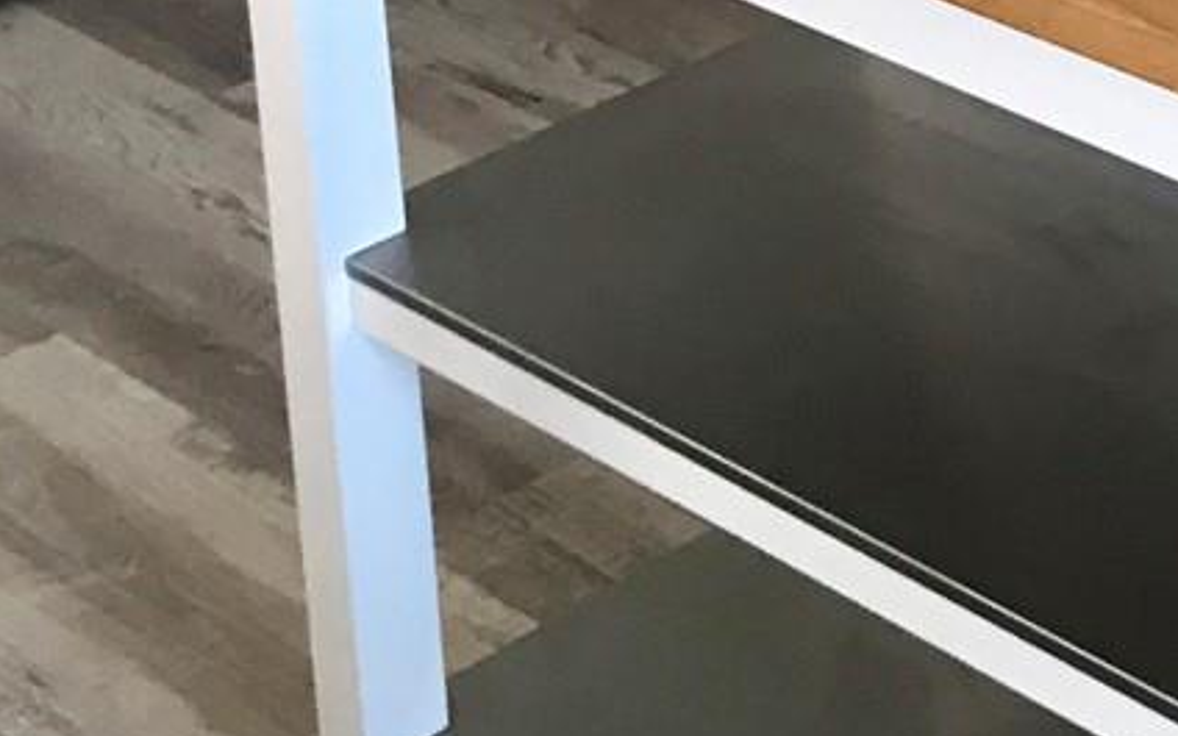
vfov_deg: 10.5
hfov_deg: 16.5
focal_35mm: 112
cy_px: -825
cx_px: 1903
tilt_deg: -12.7
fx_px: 3596
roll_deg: -0.2
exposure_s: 1/17
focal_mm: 3.99
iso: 40
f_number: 1.8
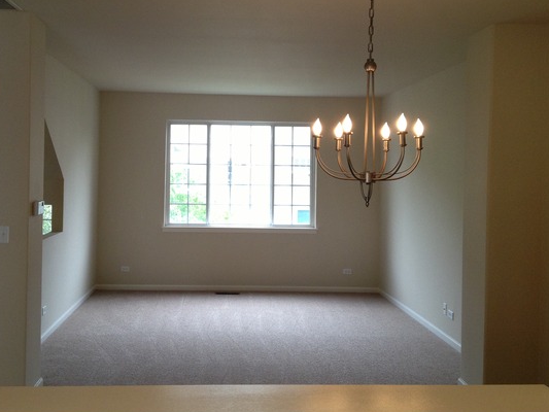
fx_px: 666
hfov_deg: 44.7
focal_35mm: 42
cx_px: 239
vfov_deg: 34.3
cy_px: 177
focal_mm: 4.28
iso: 125
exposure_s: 1/120
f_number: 2.4
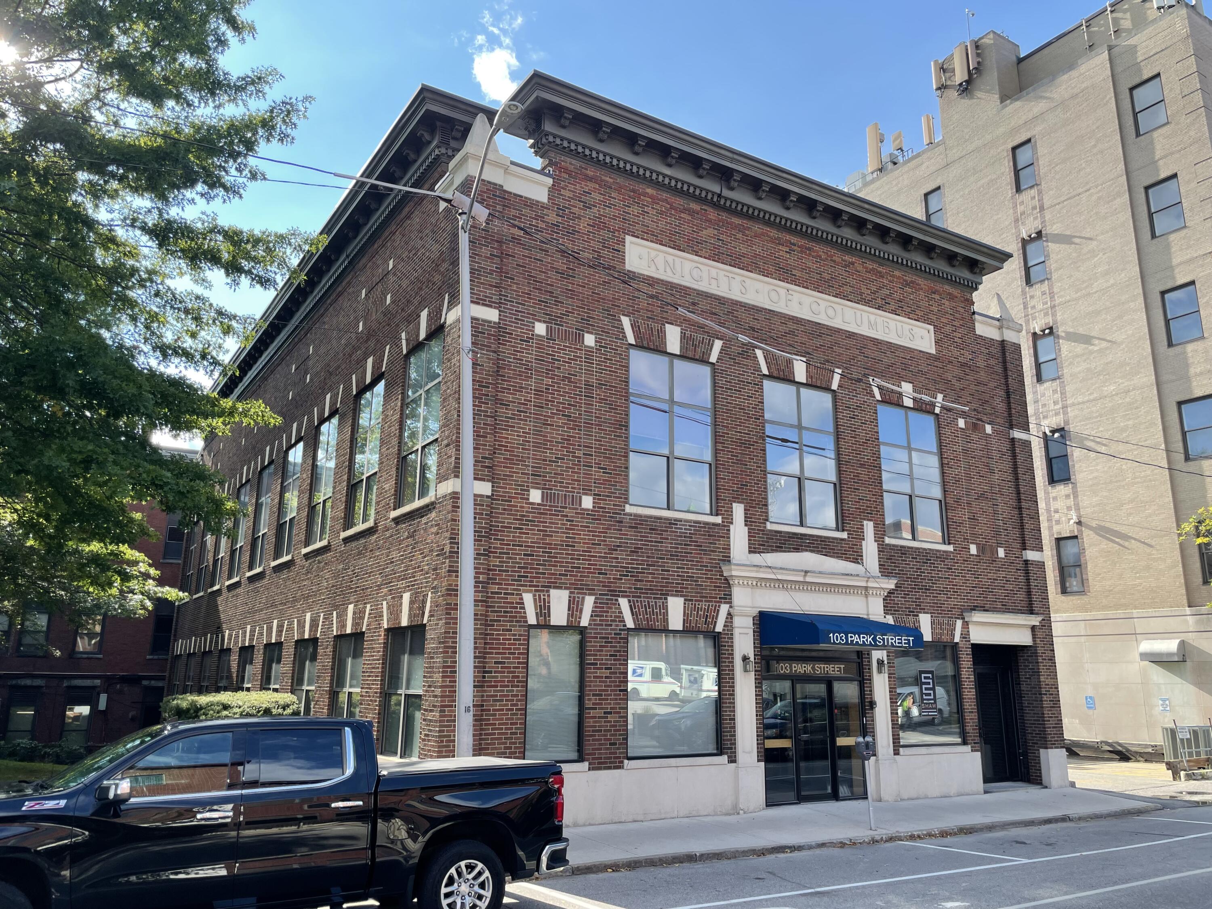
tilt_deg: +14.8
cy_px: 454
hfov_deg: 67.3
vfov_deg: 53.1
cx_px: 606
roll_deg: -0.9
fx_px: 910
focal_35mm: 26
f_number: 1.6
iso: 32
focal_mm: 4.2
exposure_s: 1/903
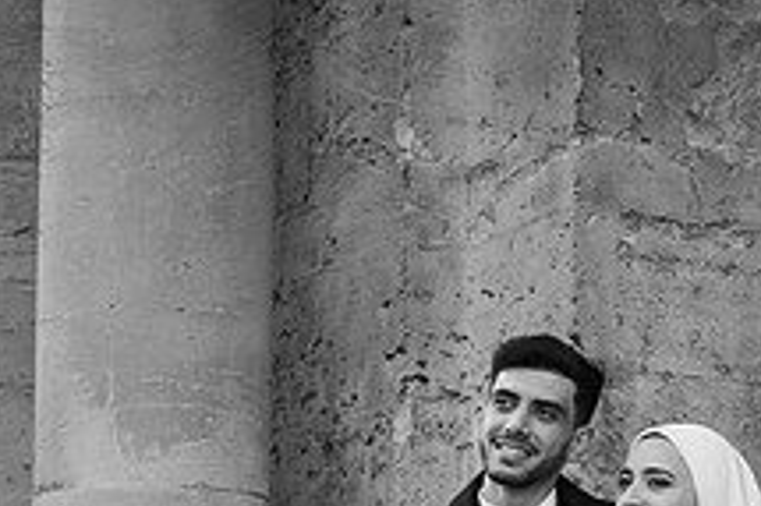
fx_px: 3422
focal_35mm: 162
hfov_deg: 12.6
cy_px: 655
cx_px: 159
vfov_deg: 8.3
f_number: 2.8
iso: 200
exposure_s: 1/640
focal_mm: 40
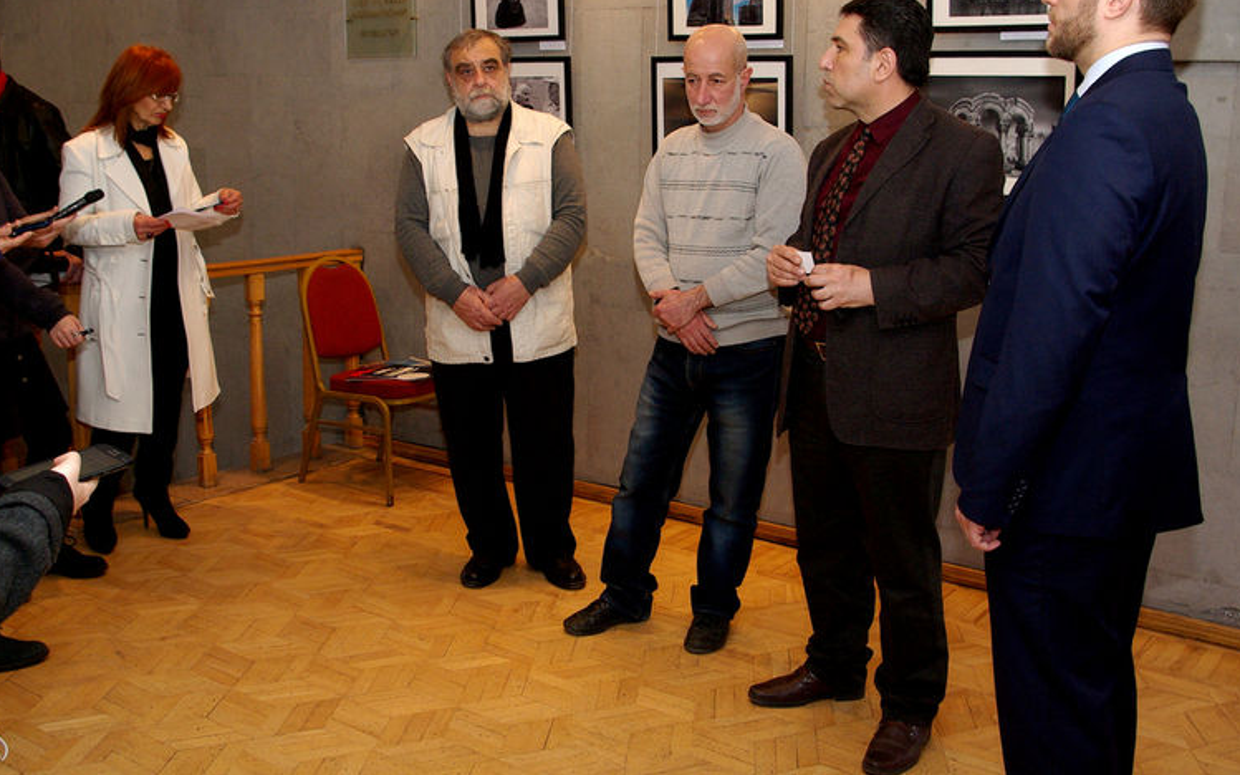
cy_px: 333
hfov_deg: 50.8
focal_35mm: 39
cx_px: 578
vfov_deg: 33.0
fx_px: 1305
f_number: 6.3
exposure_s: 1/50
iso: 500
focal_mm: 21
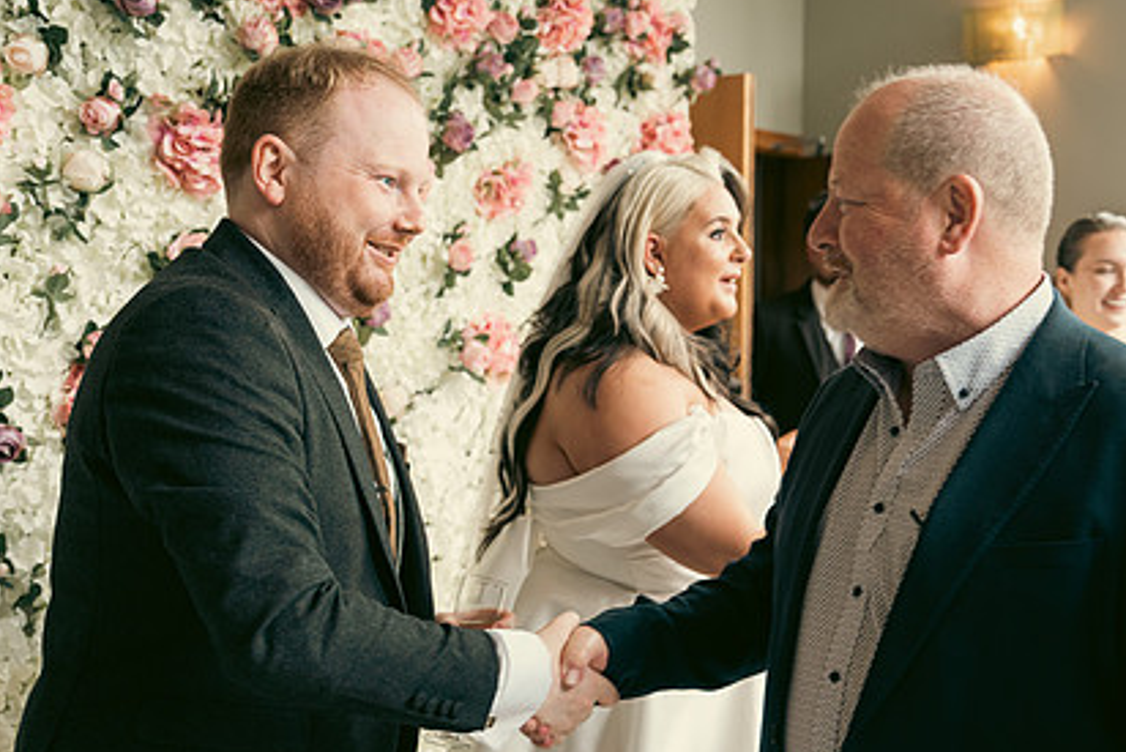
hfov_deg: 43.2
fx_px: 1408
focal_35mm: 45
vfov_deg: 29.8
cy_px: 464
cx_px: 716
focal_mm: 32
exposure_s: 1/160
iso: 800
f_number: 3.5
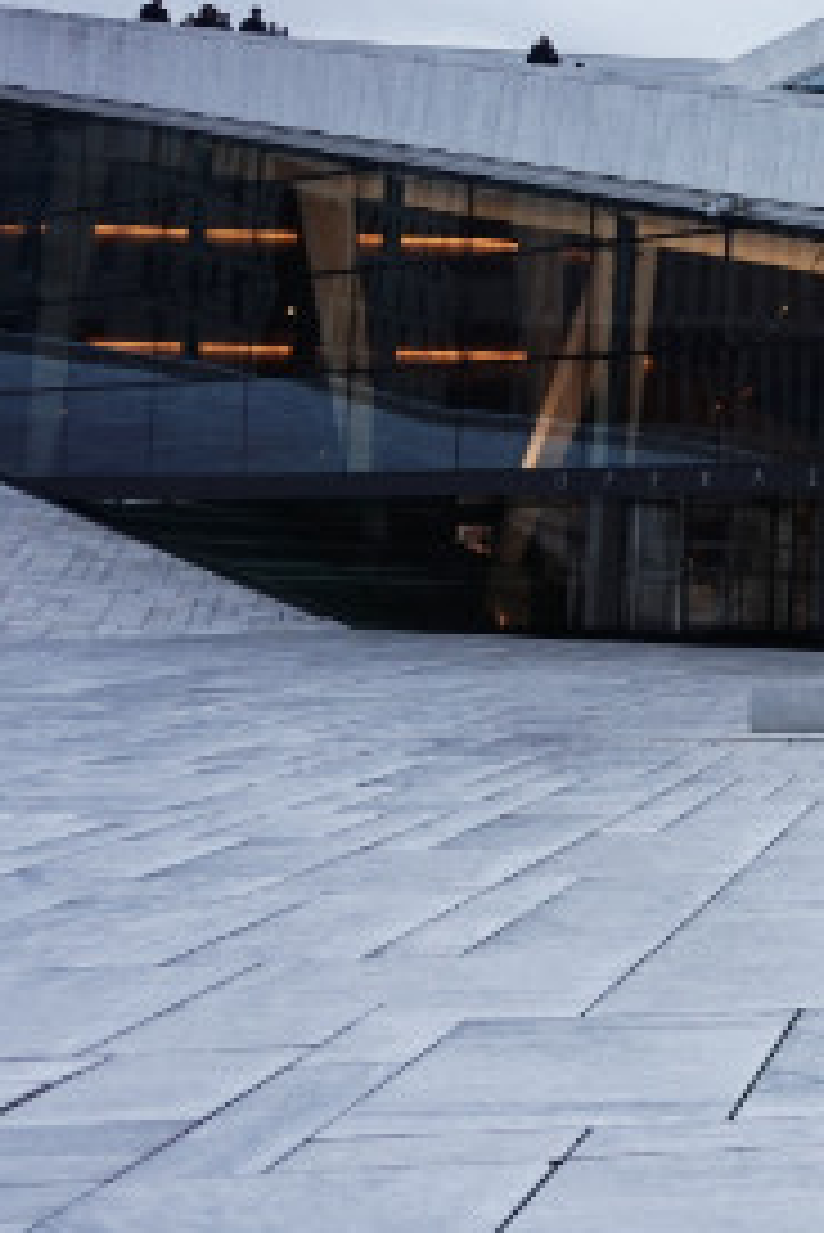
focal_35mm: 70
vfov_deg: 28.5
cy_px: 353
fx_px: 2400
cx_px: 1653
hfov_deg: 15.5
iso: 100
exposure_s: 1/60
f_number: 4
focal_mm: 16
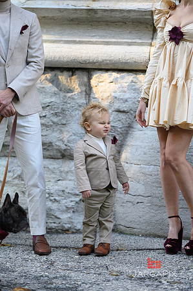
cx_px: 96
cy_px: 146
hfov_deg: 10.1
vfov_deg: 15.2
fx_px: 1088
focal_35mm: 135
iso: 1600
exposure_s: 1/1250
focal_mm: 135
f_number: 3.2
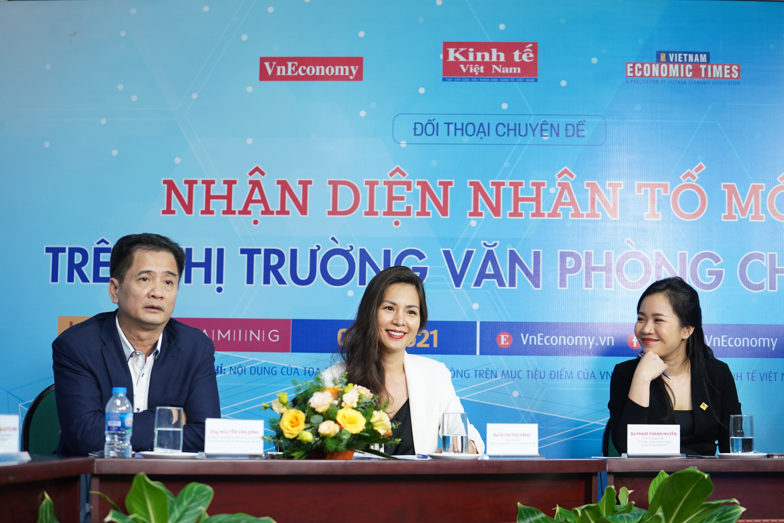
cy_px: 262
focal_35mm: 70
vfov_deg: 19.5
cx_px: 392
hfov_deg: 28.8
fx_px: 1524
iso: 1250
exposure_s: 1/200
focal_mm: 70
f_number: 3.2
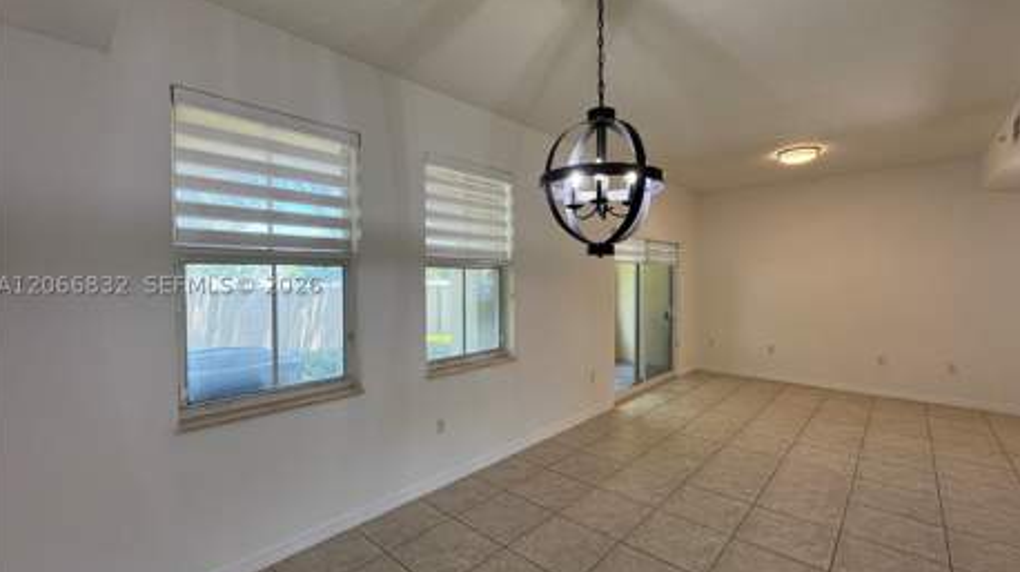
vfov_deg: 67.0
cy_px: 285
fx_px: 432
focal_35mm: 16
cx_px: 526
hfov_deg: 99.4
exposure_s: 1/120
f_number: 2.2
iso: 125
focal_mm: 2.22
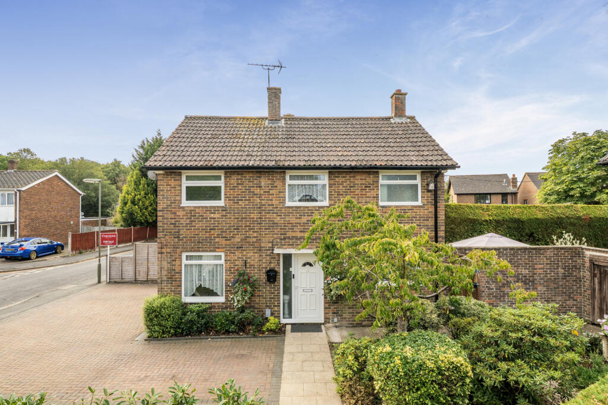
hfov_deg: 90.0
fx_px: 304
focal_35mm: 18
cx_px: 304
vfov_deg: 67.4
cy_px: 202
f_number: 8
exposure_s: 1/500
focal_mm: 12
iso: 400
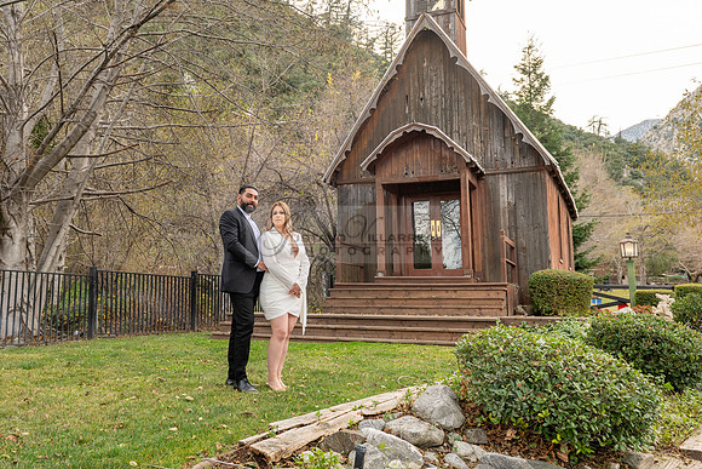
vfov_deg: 40.2
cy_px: 202
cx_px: 288
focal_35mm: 33
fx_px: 638
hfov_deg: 57.3
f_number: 5.6
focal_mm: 24
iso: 200
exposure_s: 1/125
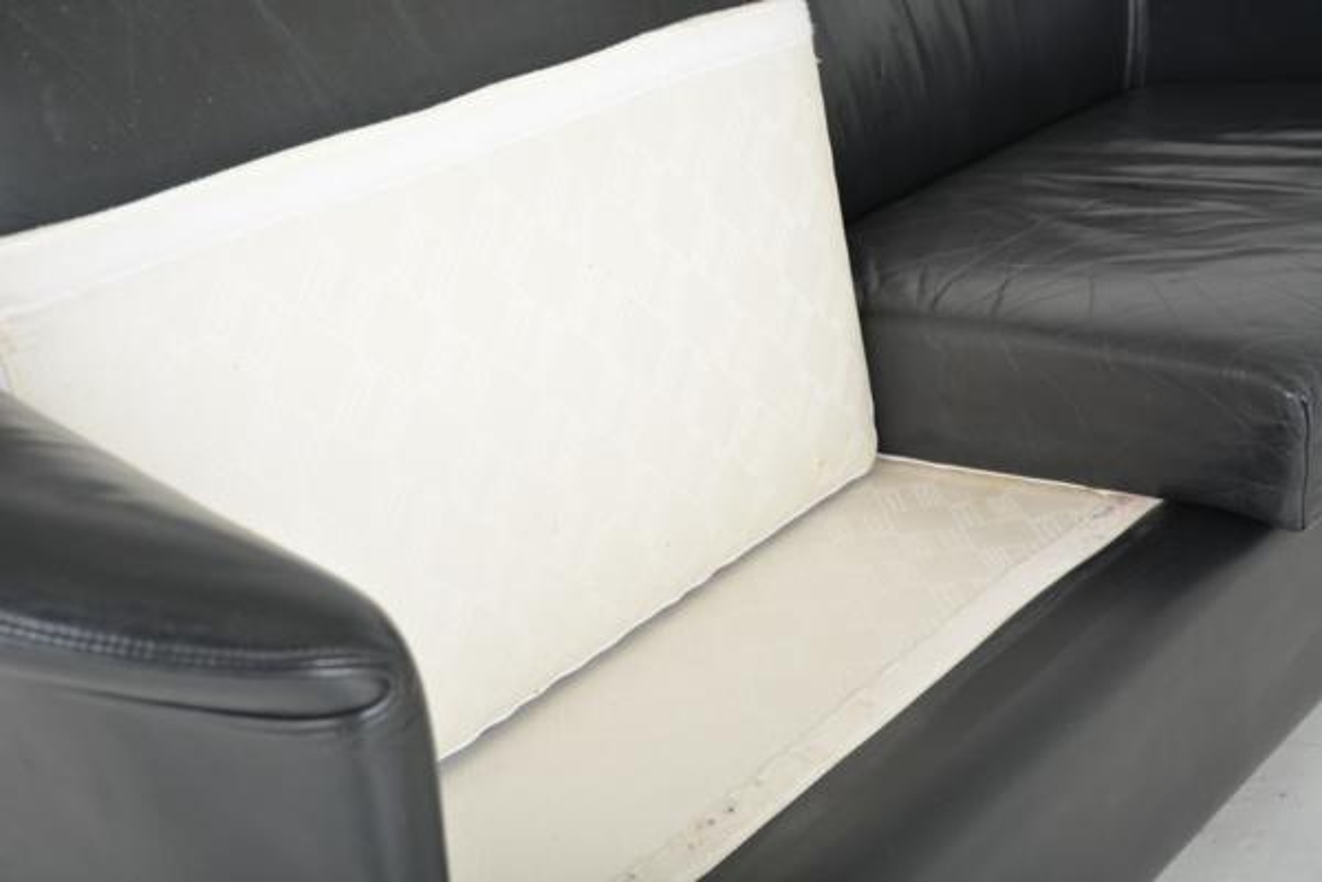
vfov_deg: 26.5
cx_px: 661
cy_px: 441
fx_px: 1873
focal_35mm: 51
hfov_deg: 38.9
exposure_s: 1/160
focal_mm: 34
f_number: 4.5
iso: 250
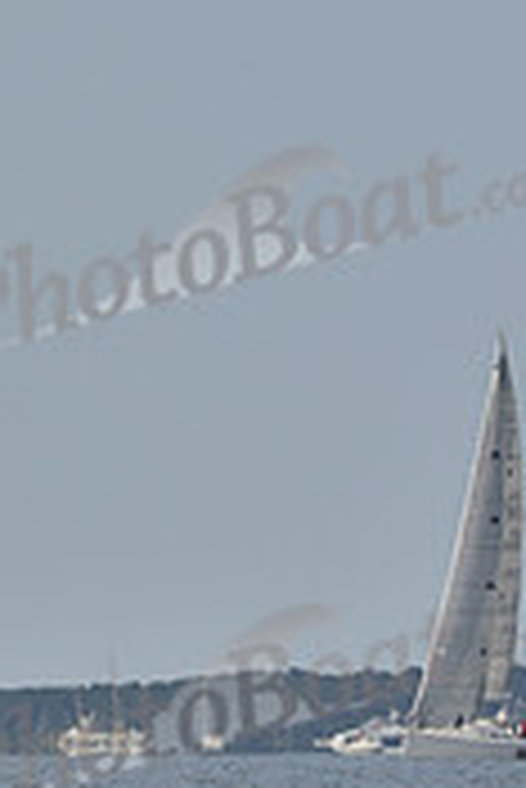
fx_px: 21741
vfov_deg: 2.1
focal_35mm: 994
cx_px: -285
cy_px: 72
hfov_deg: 1.4
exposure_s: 1/1600
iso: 280
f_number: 7.1
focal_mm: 300
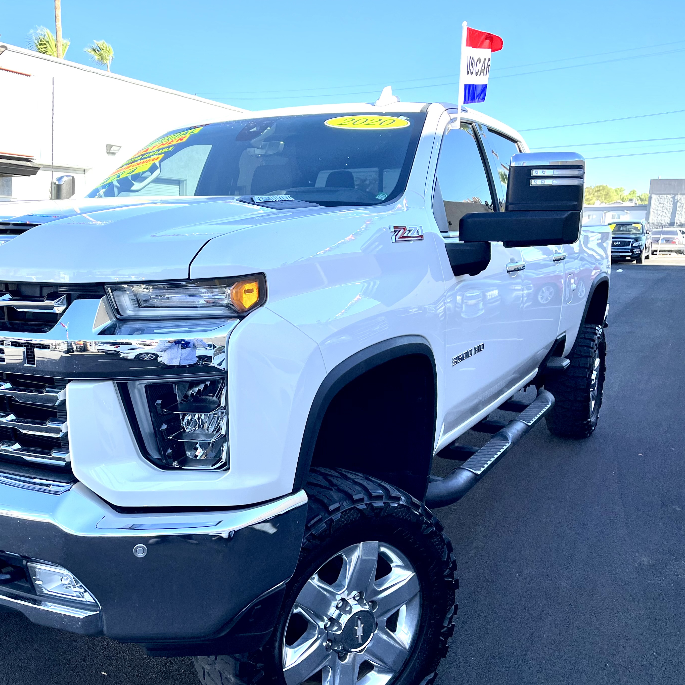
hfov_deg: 47.3
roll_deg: -0.8
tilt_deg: -11.6
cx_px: 207
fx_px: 761
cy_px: 377
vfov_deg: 48.4
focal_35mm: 34
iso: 50
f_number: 1.6
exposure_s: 1/967
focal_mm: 5.1
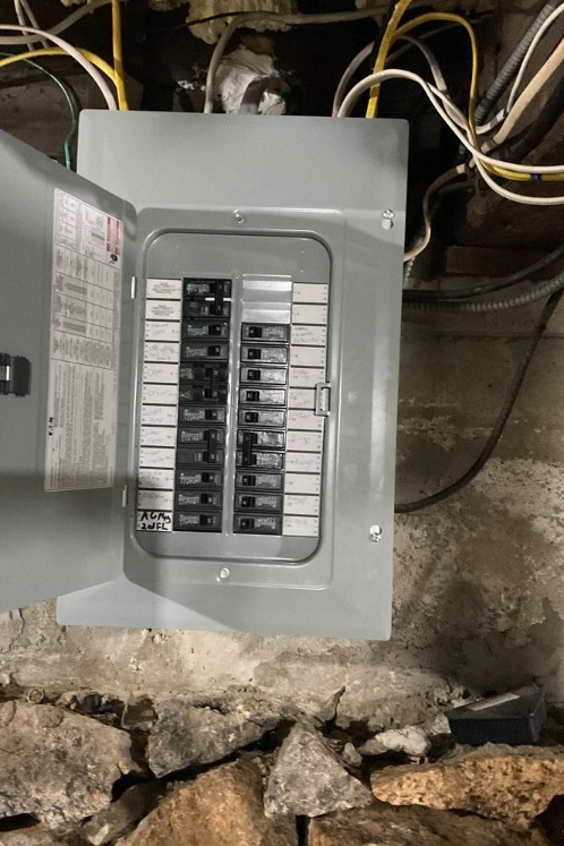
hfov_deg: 42.2
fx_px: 728
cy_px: 426
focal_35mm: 31
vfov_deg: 60.3
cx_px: 241
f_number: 1.8
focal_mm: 3
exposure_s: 1/30
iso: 640
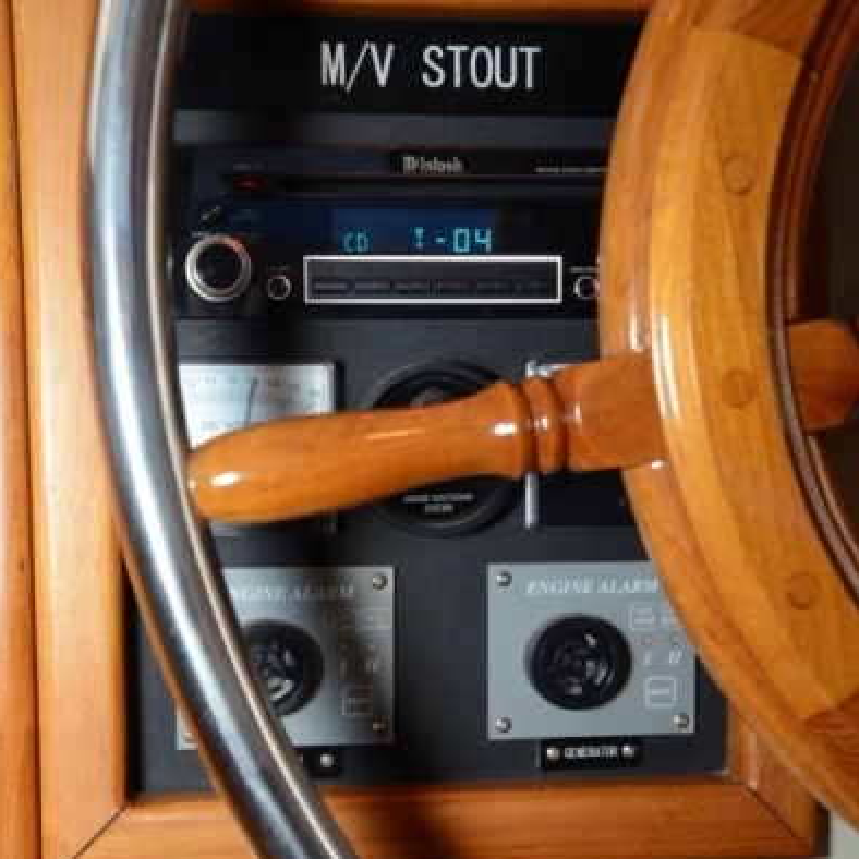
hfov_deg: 30.0
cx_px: 426
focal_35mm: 57
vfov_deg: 29.9
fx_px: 1600
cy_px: 567
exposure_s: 1/60
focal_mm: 44
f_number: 8
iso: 1600
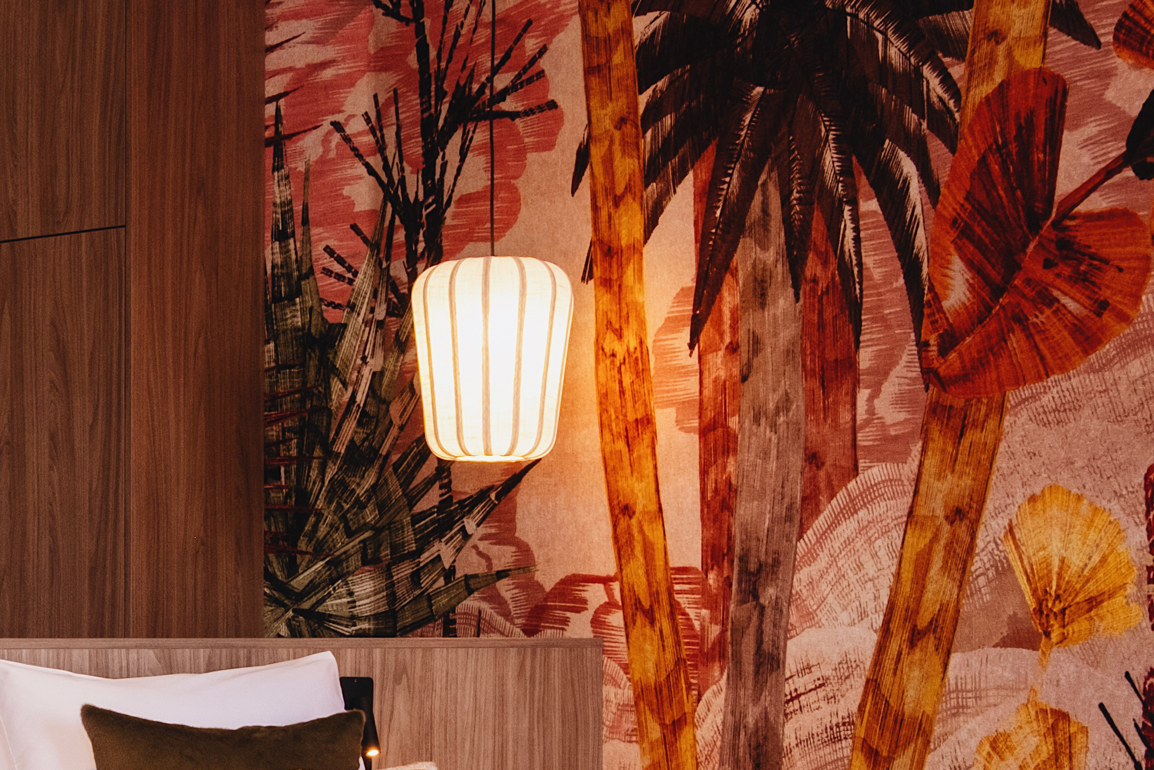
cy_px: 737
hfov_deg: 22.9
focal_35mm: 83
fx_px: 2661
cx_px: -147
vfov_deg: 16.2
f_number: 9
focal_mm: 15
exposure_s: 1/4
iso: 320
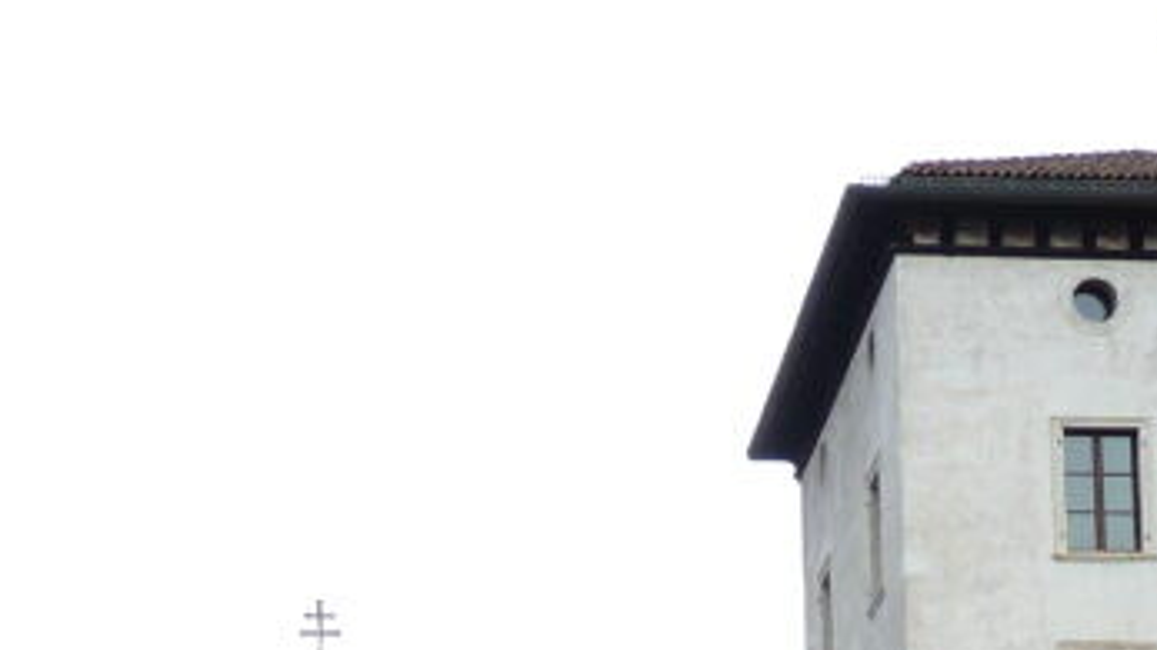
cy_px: 1180
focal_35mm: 135
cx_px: 463
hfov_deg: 15.9
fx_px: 4141
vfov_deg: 8.6
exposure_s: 1/100
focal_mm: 6.9
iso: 80
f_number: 4
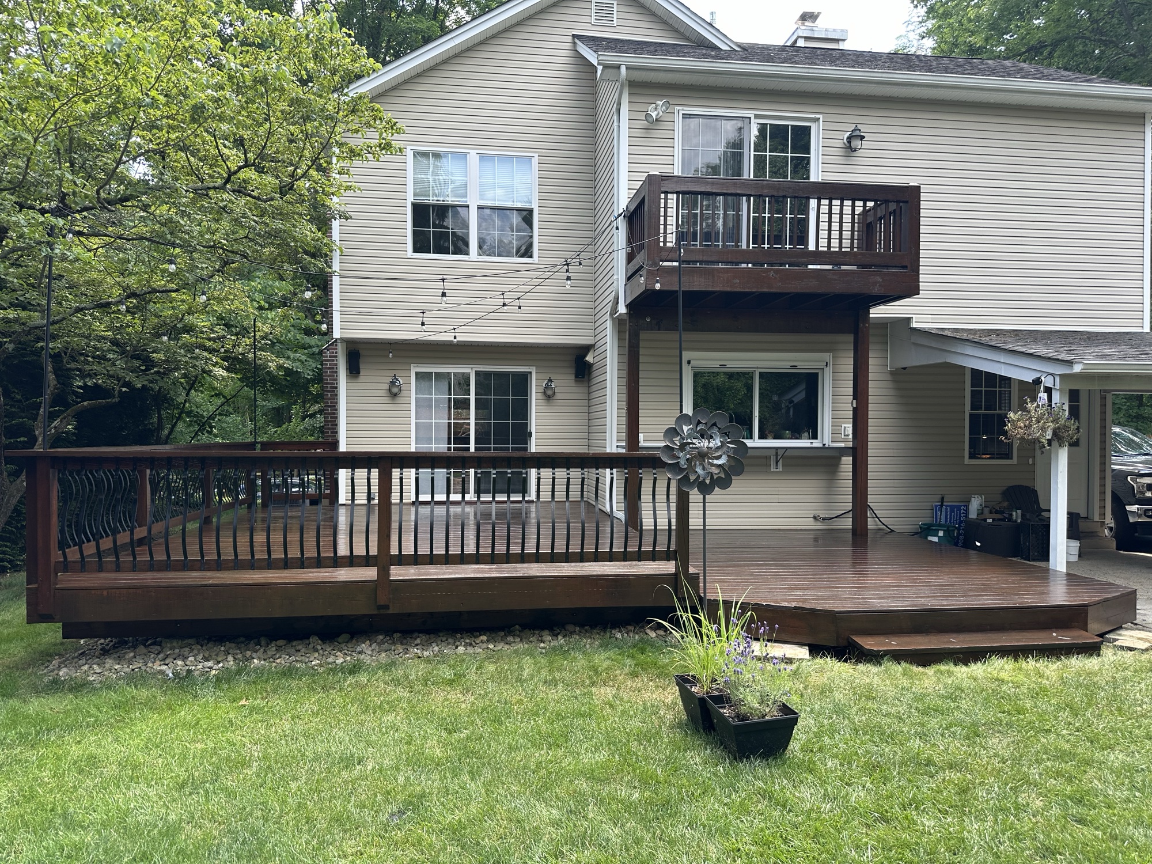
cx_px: 576
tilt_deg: +0.1
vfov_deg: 56.8
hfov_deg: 71.6
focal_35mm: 24
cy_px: 432
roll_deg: -1.0
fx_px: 799
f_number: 1.78
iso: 80
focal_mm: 6.86
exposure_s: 1/454
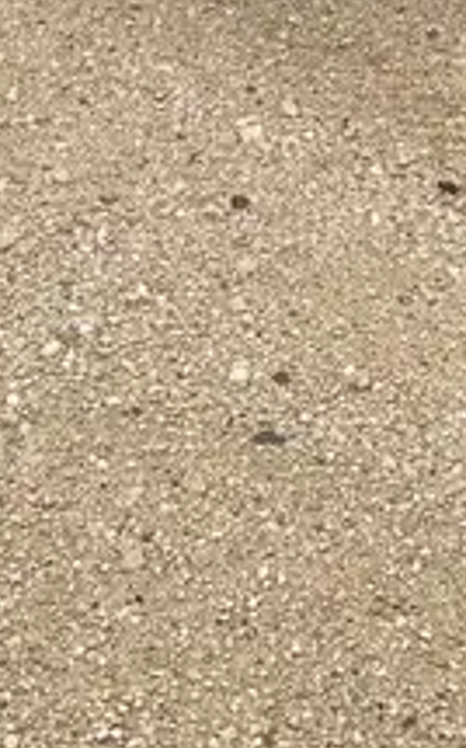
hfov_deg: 13.9
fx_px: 1914
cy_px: -416
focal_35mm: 94
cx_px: 243
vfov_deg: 19.0
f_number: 1.6
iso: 50
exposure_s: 1/1672
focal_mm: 5.1
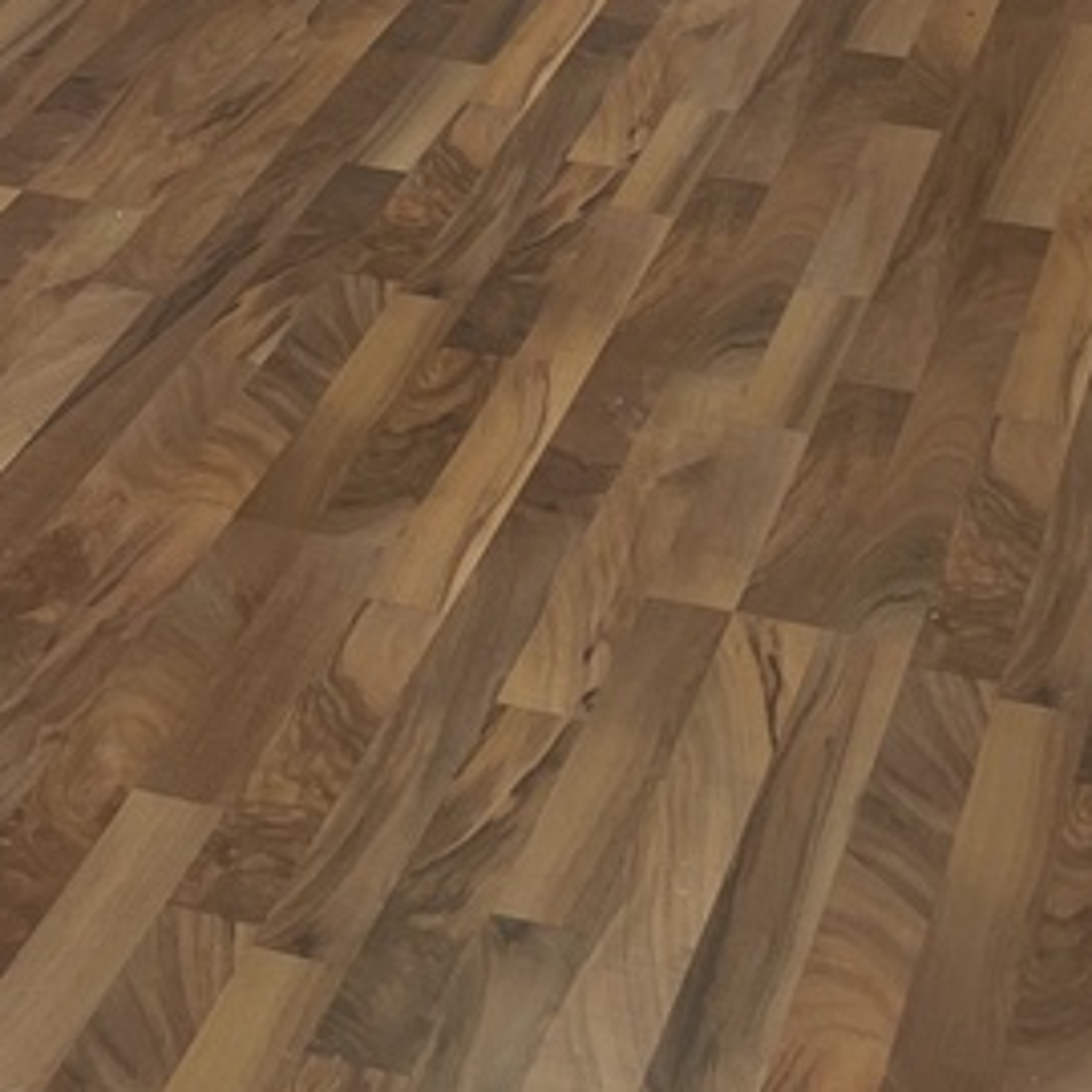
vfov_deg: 16.6
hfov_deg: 18.8
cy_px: -688
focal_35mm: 92
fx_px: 3284
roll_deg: +1.5
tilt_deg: -8.8
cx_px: 388
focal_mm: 4.2
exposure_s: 1/121
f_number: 1.6
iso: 64
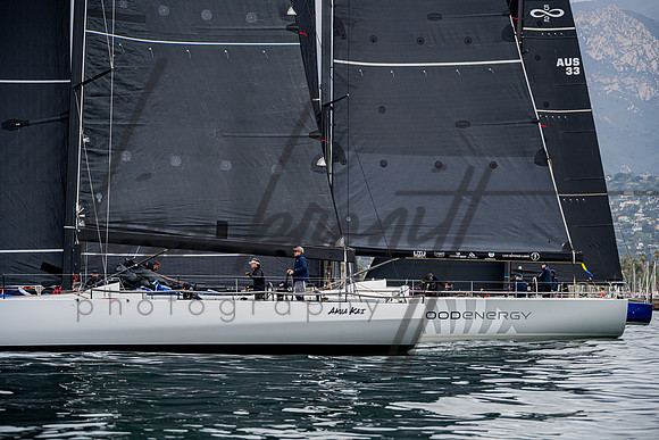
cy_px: 220
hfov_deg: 13.3
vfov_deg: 8.9
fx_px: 2833
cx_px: 330
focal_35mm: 155
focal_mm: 150
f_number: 7.1
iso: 800
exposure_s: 1/1600
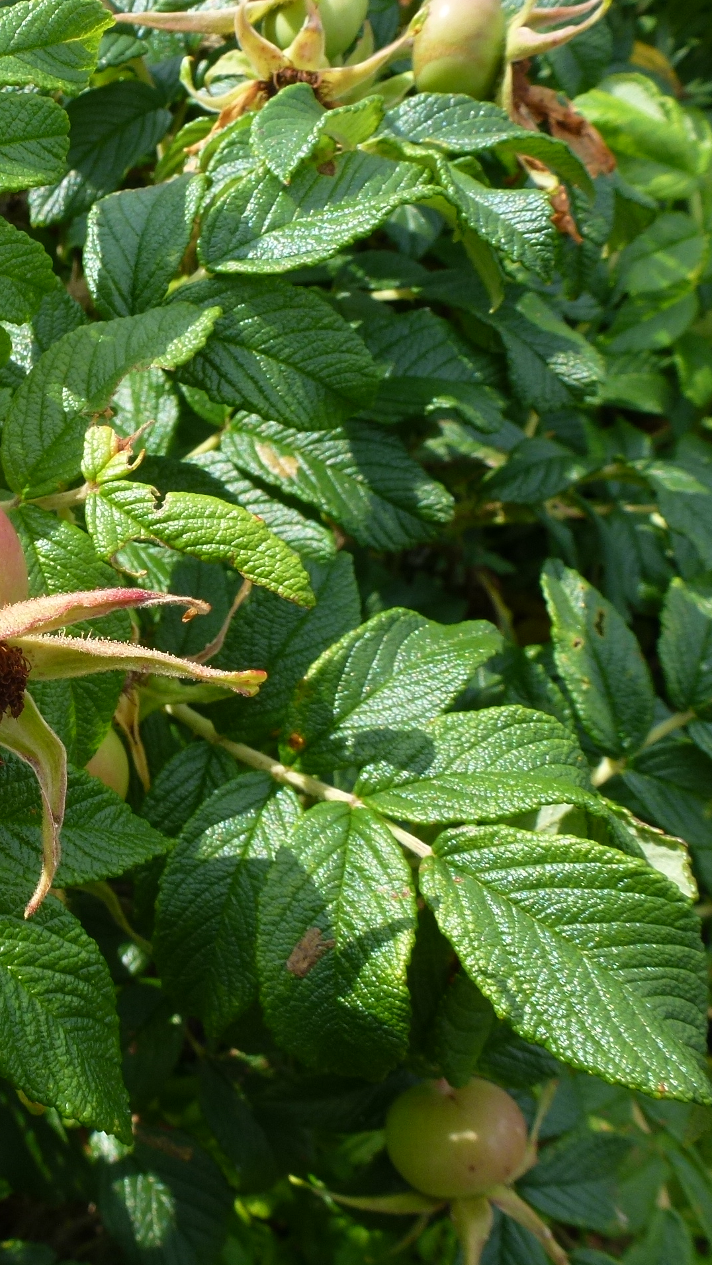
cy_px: 632
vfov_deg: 56.6
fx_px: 1174
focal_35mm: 35
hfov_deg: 31.1
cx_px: -9
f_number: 4
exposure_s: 1/400
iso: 100
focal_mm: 4.3
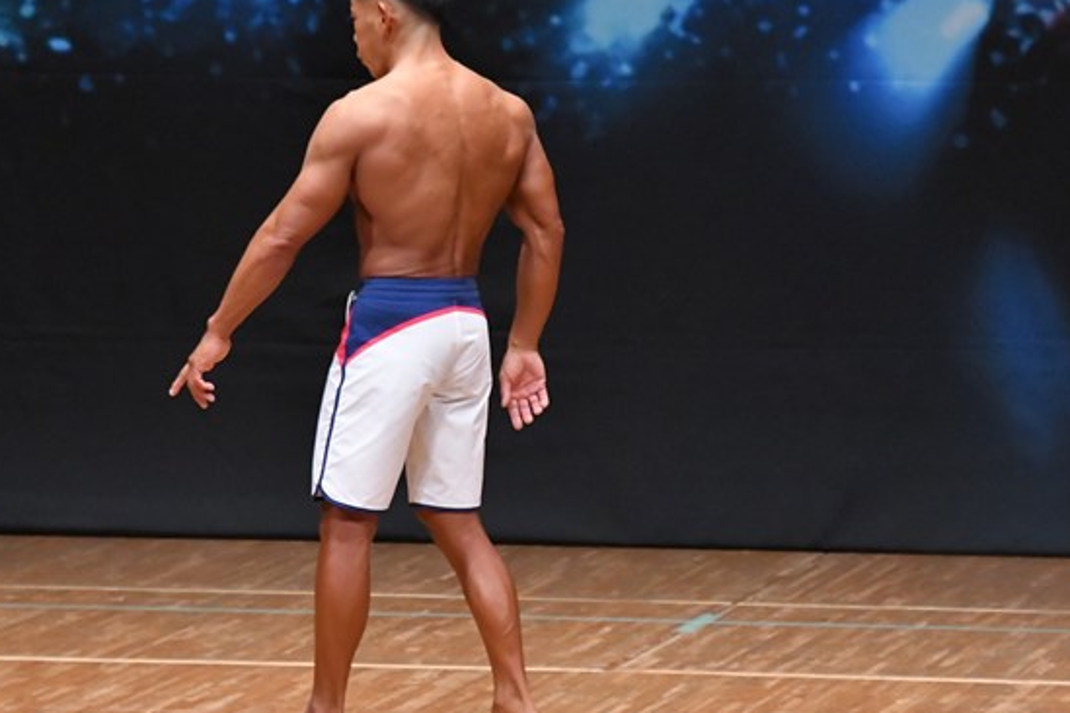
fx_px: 11947
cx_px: 510
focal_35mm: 402
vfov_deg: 3.4
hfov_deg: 5.1
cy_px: 403
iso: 6400
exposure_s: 1/400
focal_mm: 190
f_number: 5.6
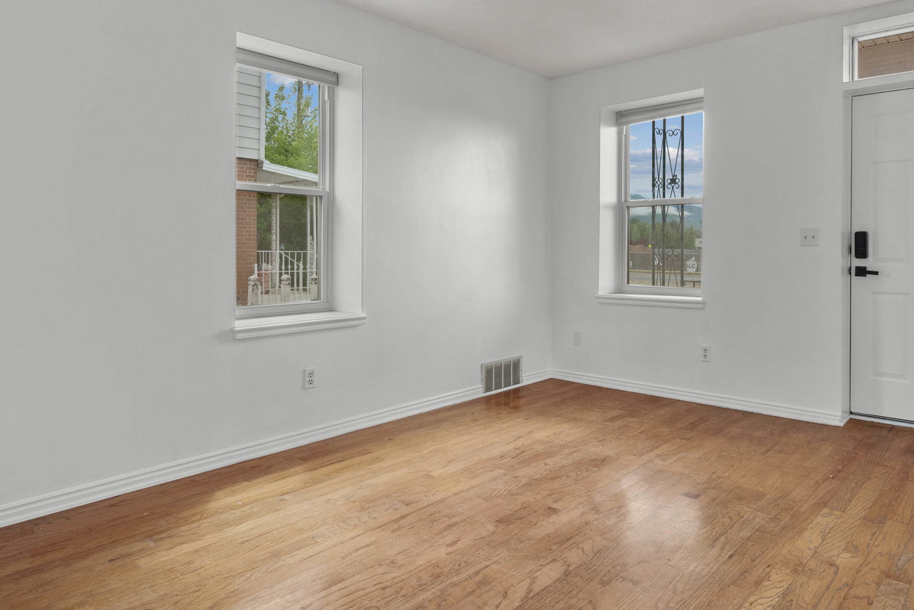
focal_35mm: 23
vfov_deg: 54.6
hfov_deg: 75.1
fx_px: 584
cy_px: 235
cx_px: 555
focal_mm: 14
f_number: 8
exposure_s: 1/5
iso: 500
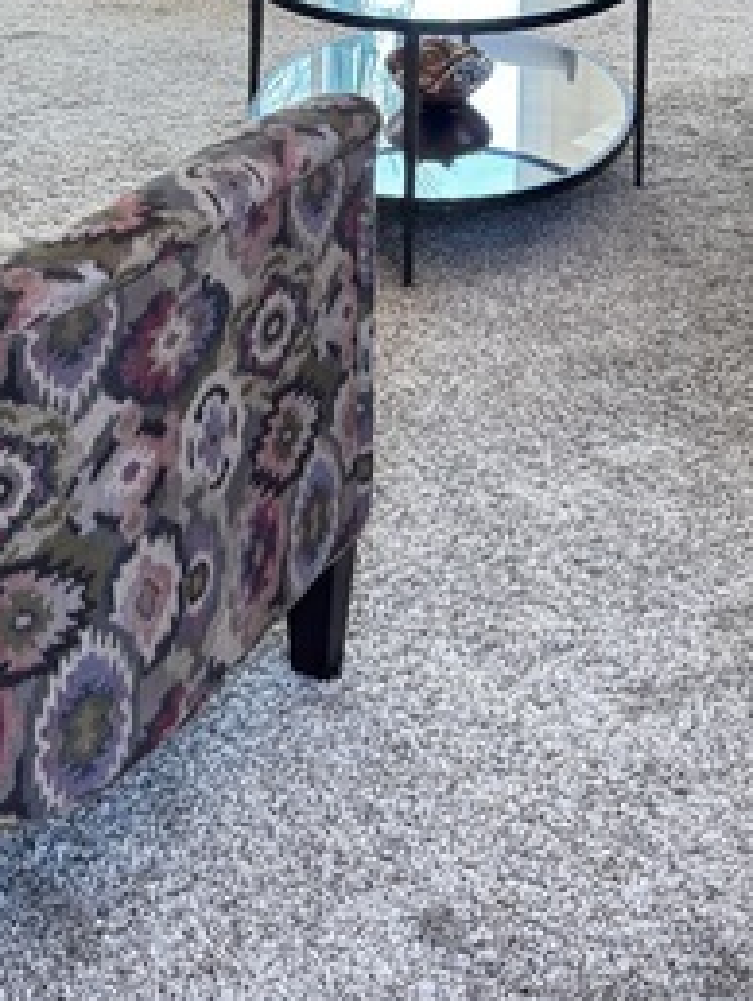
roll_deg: +1.0
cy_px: -68
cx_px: 252
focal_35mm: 62
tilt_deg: -11.6
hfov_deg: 23.6
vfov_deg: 28.6
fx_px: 1795
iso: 160
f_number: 1.78
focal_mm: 6.76
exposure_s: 1/60
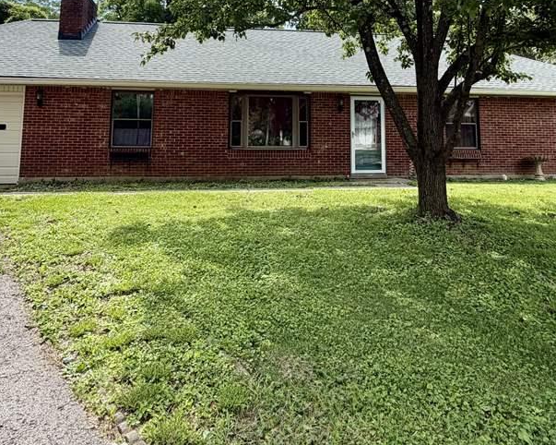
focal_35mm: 29
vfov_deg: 46.7
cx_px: 284
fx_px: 477
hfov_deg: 60.5
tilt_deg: +9.0
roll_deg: -0.1
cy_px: 76
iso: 40
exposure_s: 1/502
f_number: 2.2
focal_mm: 2.22
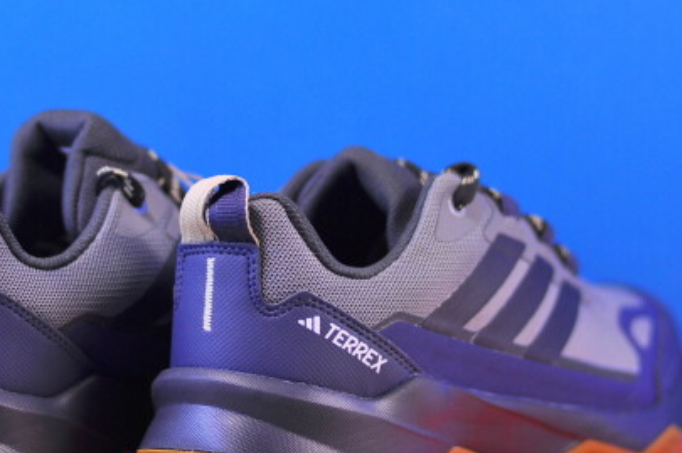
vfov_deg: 9.2
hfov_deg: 13.9
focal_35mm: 148
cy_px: 163
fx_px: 2800
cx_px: 248
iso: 250
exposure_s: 1/320
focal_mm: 50
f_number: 2
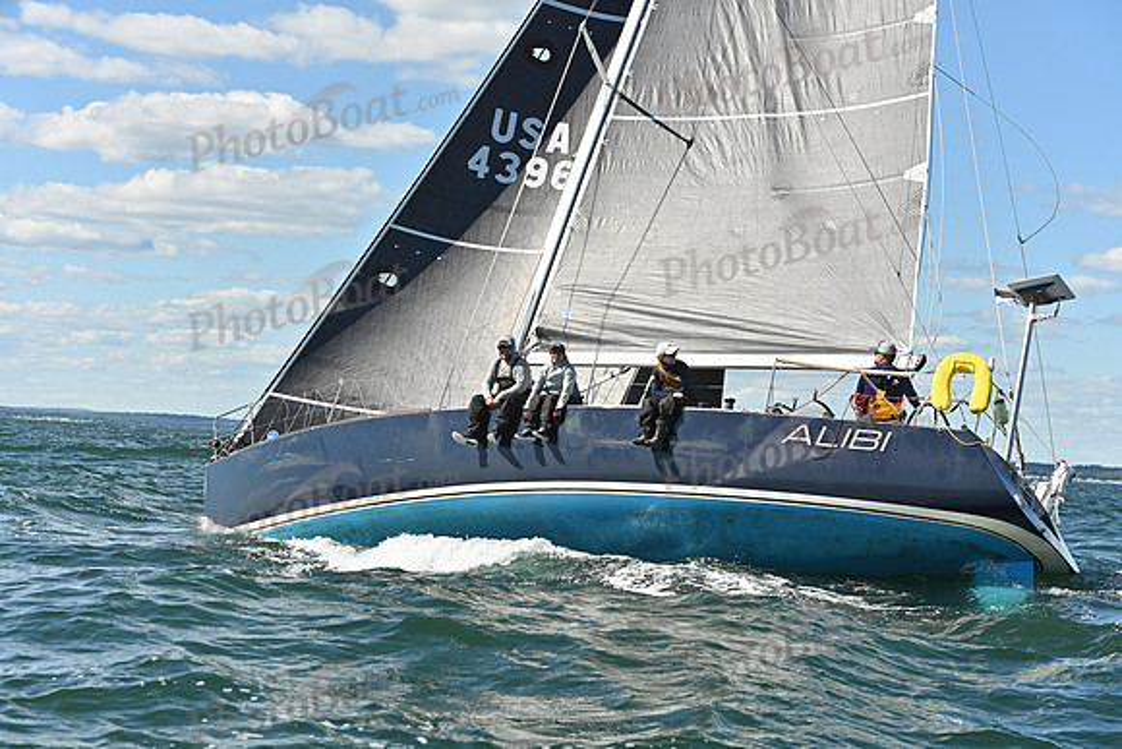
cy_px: 374
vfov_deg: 19.5
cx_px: 561
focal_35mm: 70
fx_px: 2182
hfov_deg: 28.8
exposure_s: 1/1600
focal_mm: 70
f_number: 6.3
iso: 320
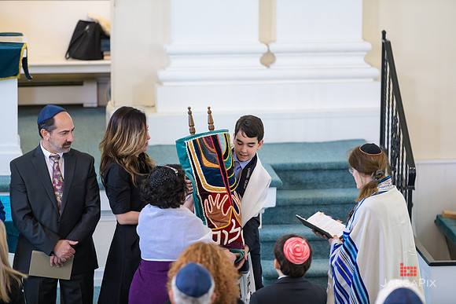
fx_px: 2534
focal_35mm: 200
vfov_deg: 6.9
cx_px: 228
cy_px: 152
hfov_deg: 10.3
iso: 1250
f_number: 3.2
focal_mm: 200
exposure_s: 1/125
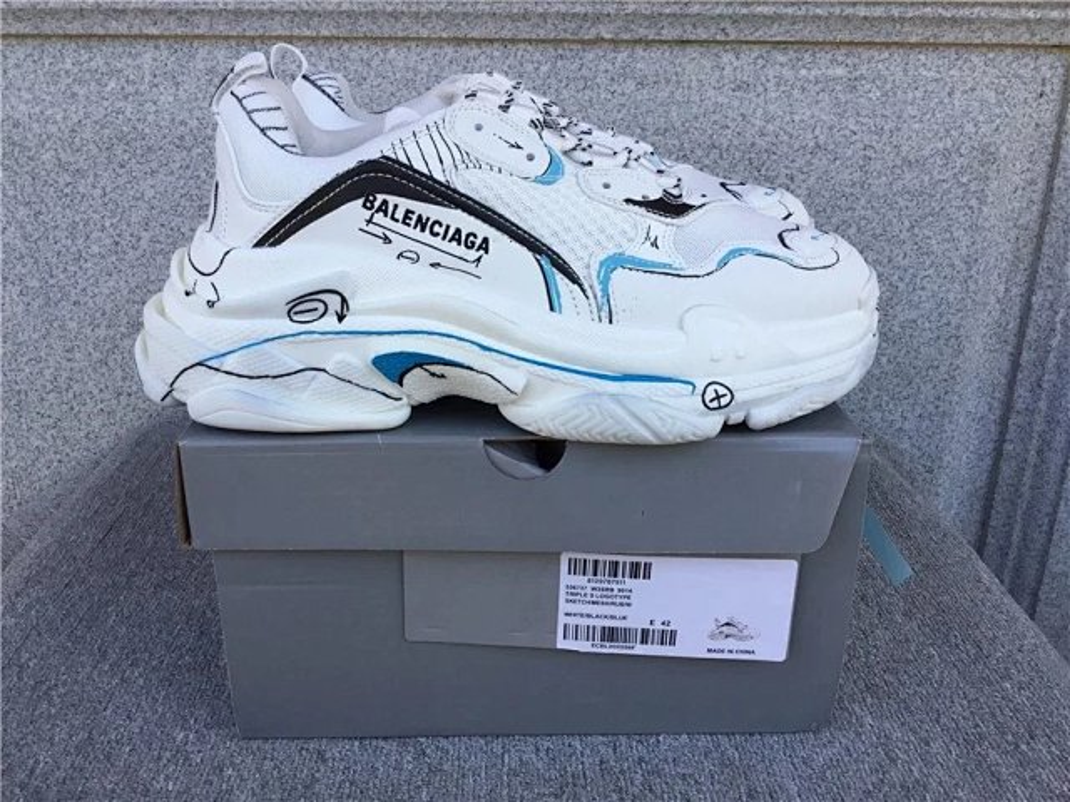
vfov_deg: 45.4
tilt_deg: -21.2
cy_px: 401
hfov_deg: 58.4
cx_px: 535
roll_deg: -0.2
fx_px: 958
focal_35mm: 31
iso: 25
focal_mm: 3.3
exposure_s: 1/326
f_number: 2.4
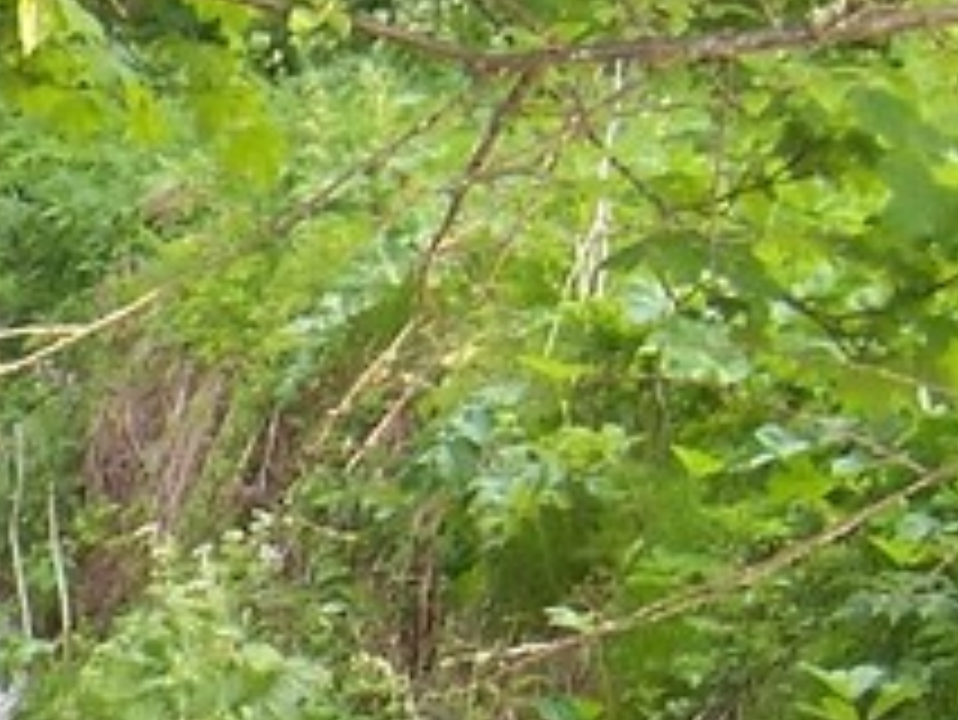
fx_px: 4984
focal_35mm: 180
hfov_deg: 10.4
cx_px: -672
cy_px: 819
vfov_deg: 8.2
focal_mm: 6.2
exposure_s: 1/60
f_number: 2.8
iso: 125
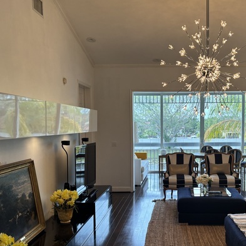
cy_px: 145
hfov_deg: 42.1
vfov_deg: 42.7
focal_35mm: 39
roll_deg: -0.1
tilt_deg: -4.7
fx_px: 314
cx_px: 169
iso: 64
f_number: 1.6
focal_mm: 5.96
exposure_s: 1/120
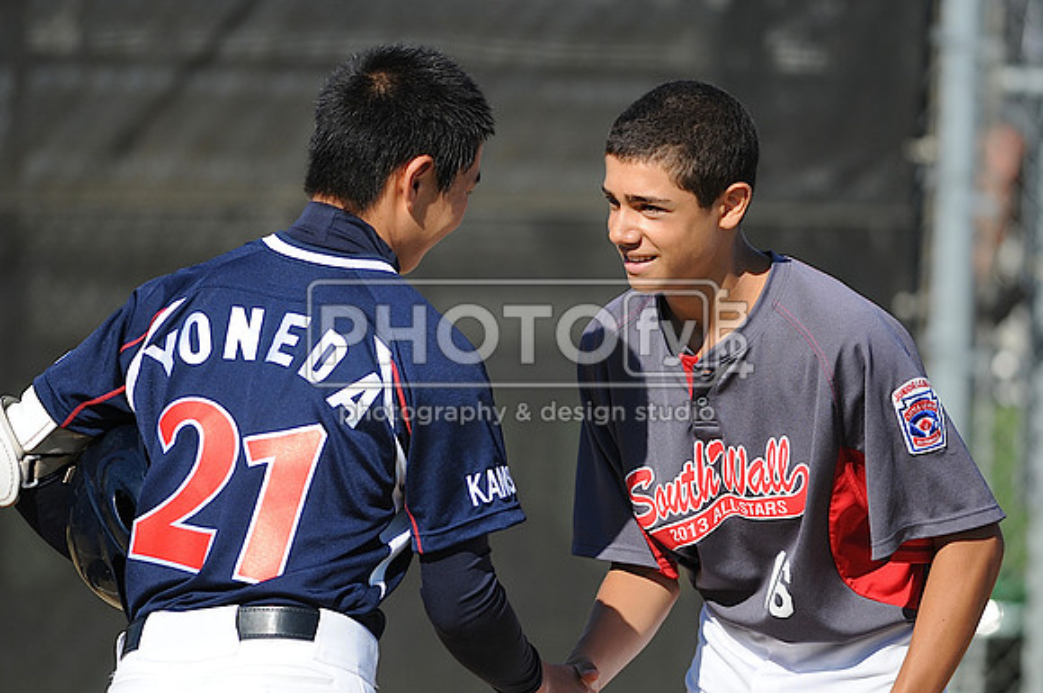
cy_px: 346
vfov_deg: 3.0
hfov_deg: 4.6
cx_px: 522
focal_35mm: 450
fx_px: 13019
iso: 200
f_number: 4
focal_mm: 300
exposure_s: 1/1600
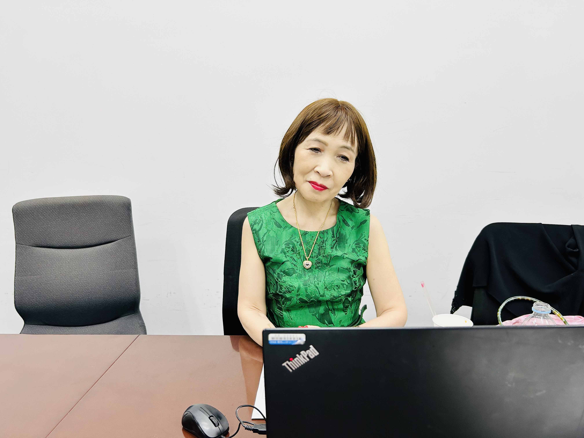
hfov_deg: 67.3
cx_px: 292
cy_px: 219
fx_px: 439
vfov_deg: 53.1
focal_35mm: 26
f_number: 1.5
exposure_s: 1/100
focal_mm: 5.7
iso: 80
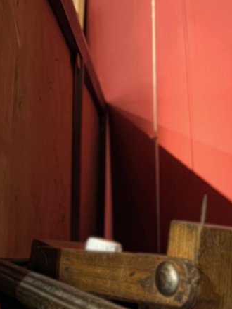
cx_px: -13
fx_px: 634
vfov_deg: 26.8
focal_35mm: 71
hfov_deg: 20.0
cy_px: 61
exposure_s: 1/50
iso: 80
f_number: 1.5
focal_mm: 5.7
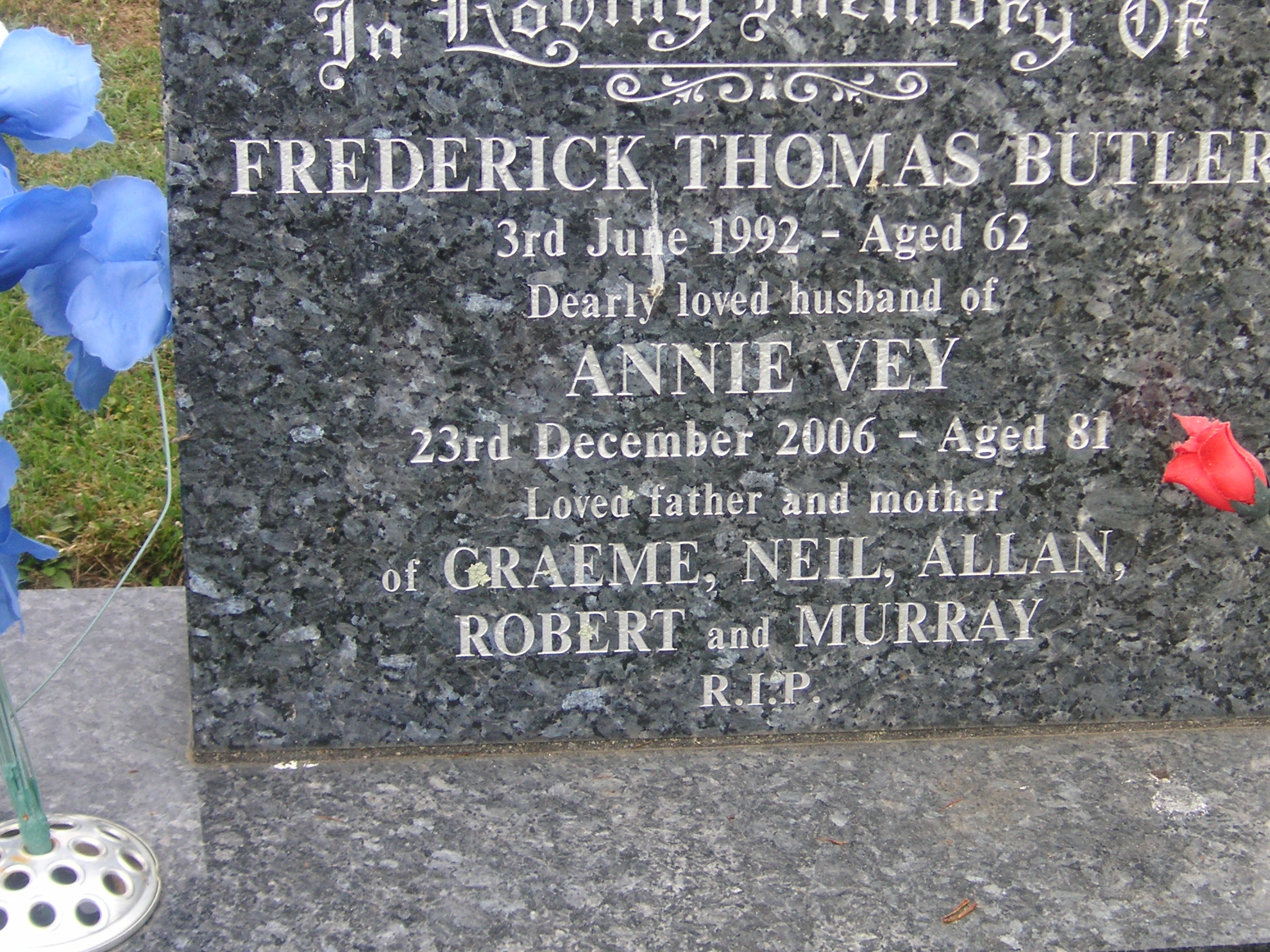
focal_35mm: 75
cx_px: 751
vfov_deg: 19.6
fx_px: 2752
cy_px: 446
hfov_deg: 25.9
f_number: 3.7
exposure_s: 1/180
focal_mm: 9.6
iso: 50
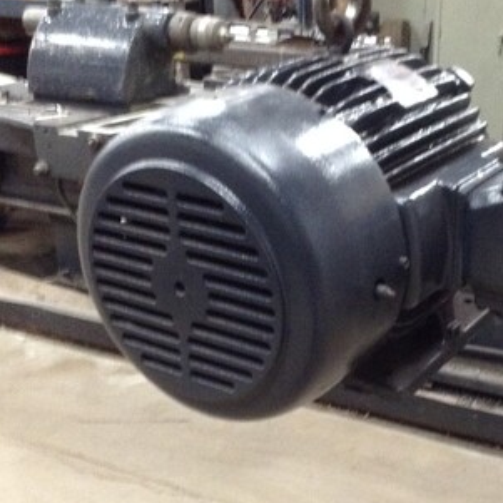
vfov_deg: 29.5
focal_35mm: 58
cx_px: 346
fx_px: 954
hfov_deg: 29.3
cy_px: 309
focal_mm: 3.3
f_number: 2.4
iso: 250
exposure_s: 1/15
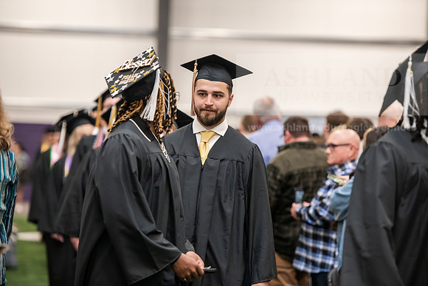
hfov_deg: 12.8
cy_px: 143
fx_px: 1903
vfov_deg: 8.6
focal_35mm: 160
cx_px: 214
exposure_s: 1/200
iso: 2500
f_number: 3.2
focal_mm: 160
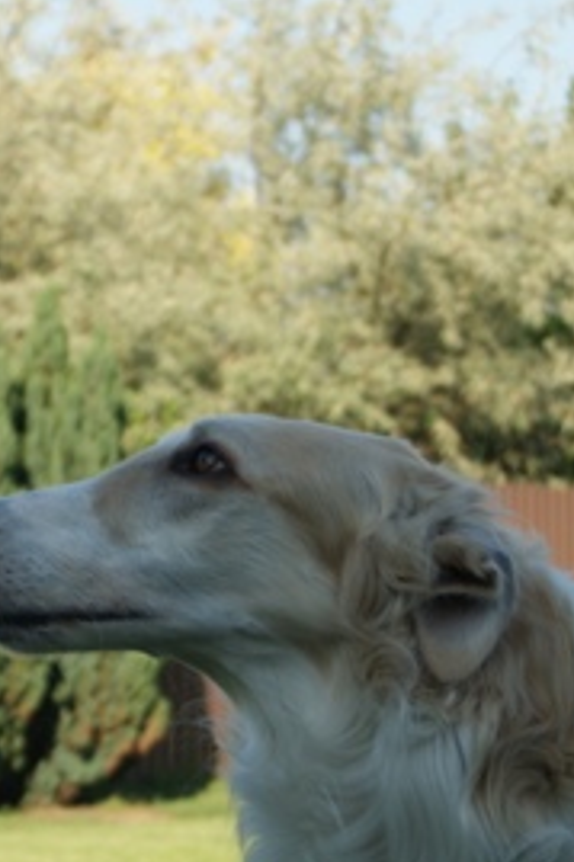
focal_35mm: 134
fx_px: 3209
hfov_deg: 10.2
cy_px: 651
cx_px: 176
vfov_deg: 15.2
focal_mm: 50
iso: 100
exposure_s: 1/200
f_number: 6.3
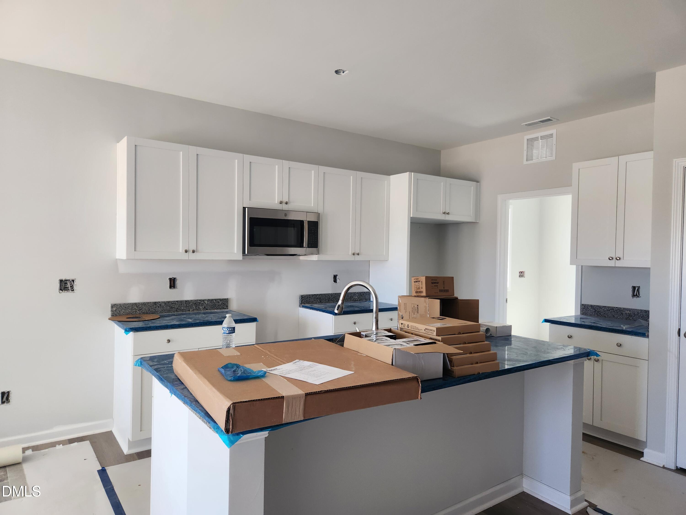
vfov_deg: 58.9
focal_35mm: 23
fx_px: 456
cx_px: 343
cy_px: 258
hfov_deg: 73.9
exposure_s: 1/180
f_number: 1.8
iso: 125
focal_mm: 5.4
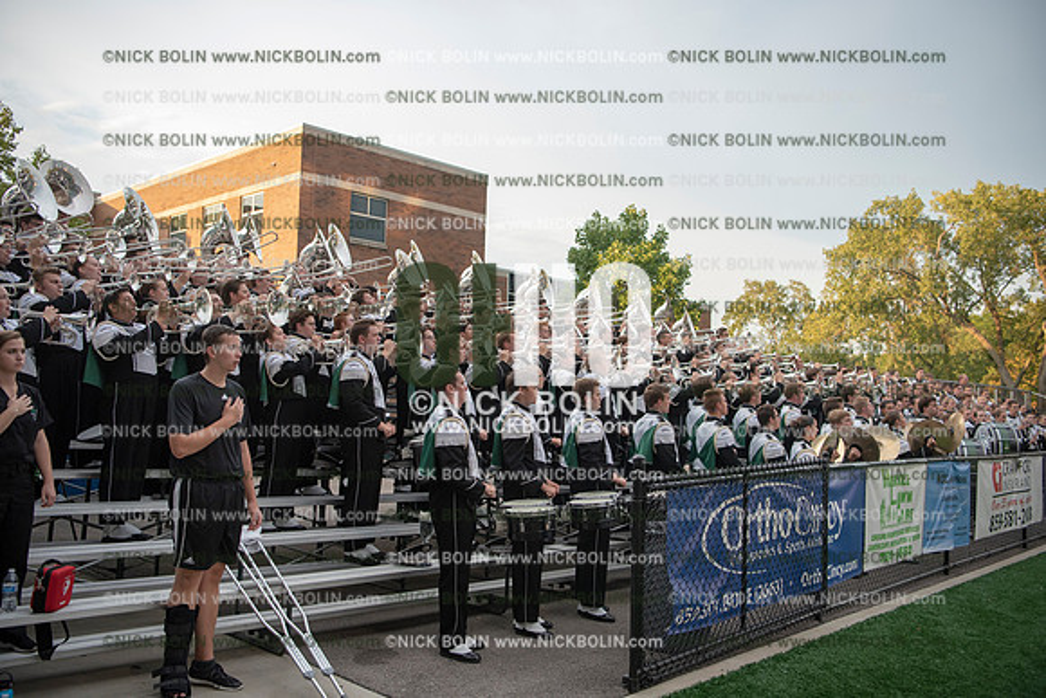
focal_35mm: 31
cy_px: 349
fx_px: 901
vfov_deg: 42.3
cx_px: 523
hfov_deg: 60.3
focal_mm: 31
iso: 800
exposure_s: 1/1250
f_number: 3.2
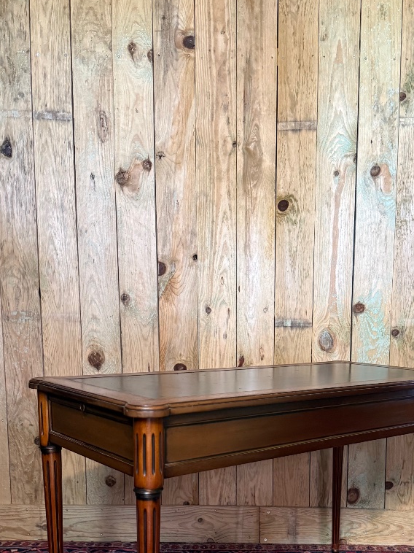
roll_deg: -1.1
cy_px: 403
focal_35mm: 38
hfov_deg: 37.4
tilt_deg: -8.0
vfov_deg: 47.5
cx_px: 264
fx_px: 606
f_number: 1.78
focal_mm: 6.76
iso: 640
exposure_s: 1/50
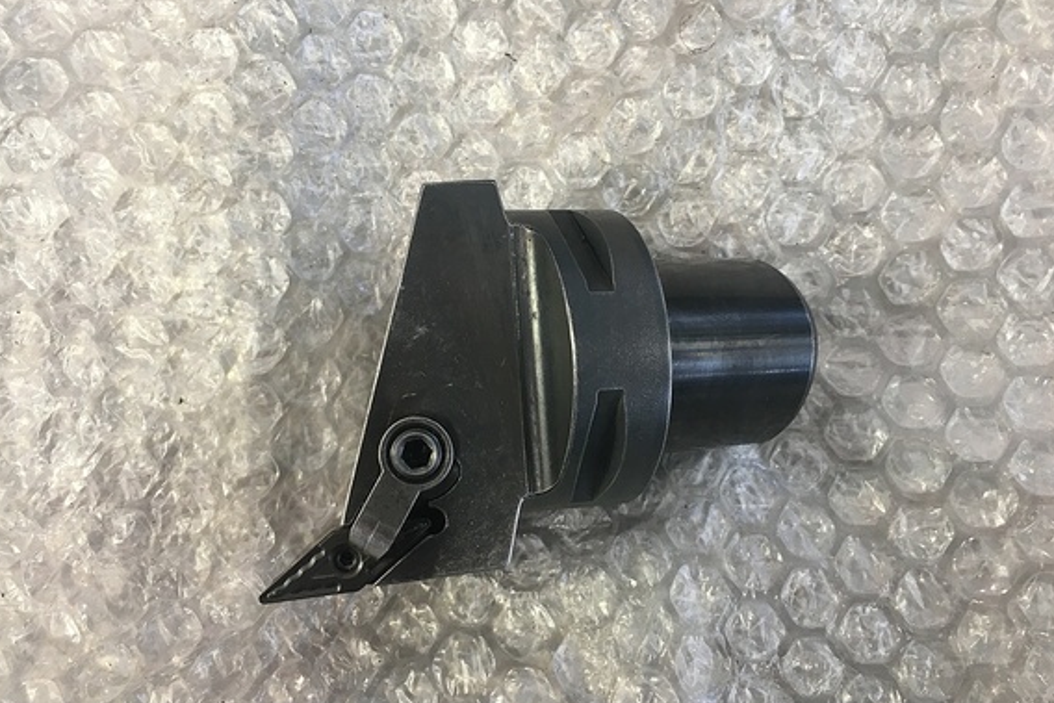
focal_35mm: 34
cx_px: 508
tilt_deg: -79.4
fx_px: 996
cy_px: 308
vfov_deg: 38.8
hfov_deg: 55.8
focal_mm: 4.15
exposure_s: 1/30
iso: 50
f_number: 2.2
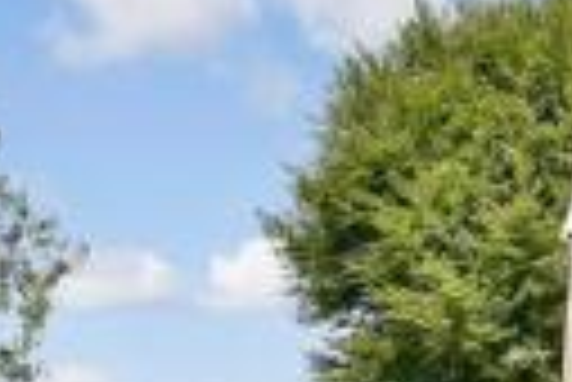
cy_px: 551
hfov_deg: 33.9
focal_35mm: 56
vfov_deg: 21.0
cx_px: 504
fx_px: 891
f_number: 11
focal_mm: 10
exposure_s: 1/40
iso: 100
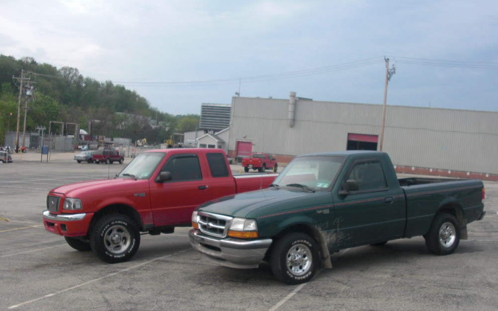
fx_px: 529
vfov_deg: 32.6
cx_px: 250
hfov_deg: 50.4
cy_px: 190
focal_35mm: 39
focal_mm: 6.3
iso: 200
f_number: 2.8
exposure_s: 1/125
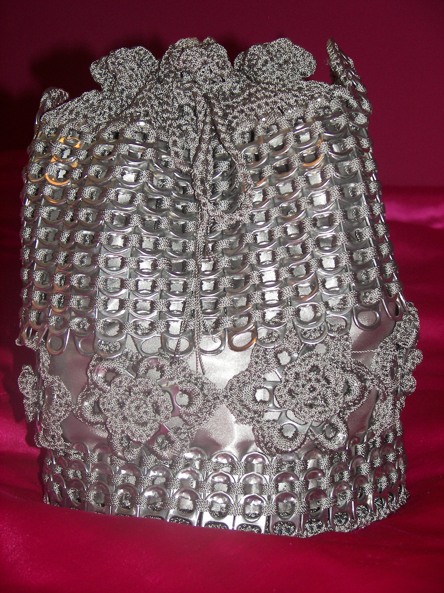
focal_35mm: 125
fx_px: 2138
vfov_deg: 15.8
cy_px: 296
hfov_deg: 11.9
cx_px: 222
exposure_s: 1/40
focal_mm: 20.7
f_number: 3.2
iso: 100
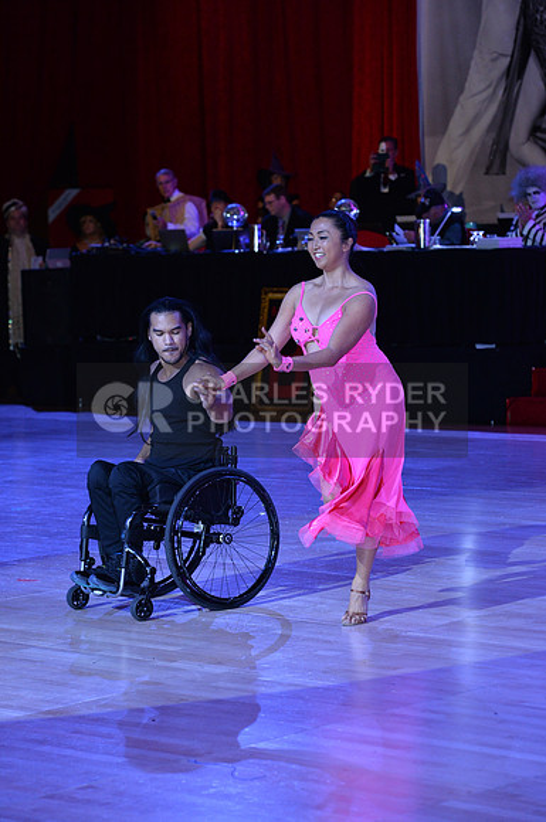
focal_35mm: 116
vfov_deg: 17.7
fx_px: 2647
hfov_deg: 11.8
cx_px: 273
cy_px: 411
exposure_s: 1/250
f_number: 5
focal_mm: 116
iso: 2000
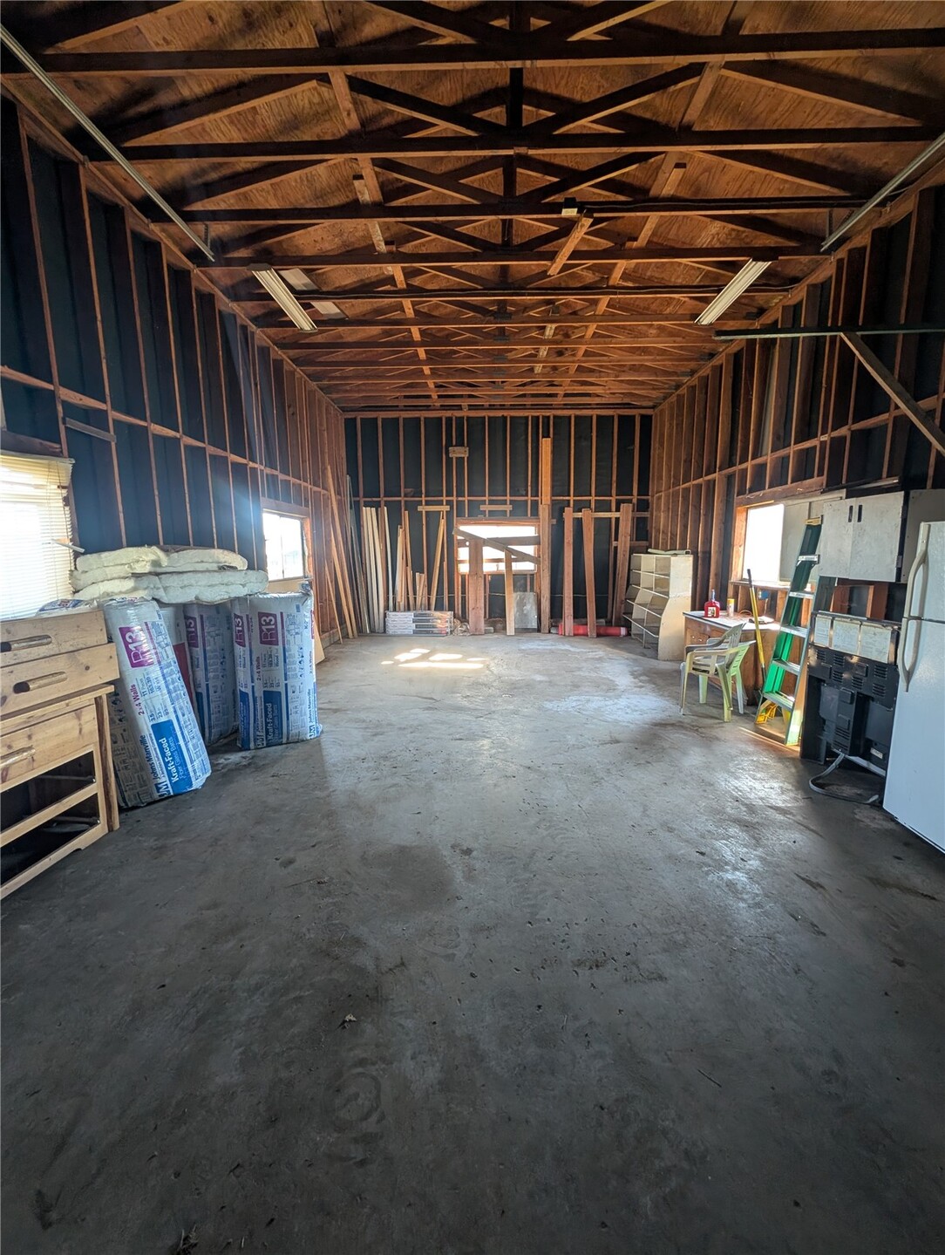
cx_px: 472
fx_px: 436
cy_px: 628
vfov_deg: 110.4
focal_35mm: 12
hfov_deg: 94.7
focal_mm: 2.02
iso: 72
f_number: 1.7
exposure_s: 1/35.4
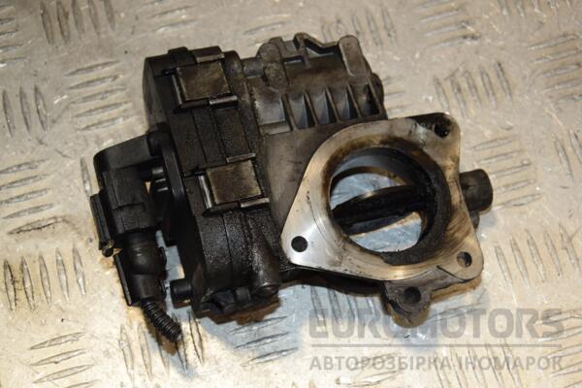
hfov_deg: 27.0
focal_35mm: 75
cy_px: 194
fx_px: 1212
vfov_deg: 18.2
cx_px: 291
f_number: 8
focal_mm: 50
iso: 800
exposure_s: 1/200
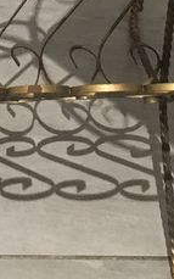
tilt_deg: -49.8
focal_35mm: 134
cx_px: -56
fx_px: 1017
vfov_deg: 14.8
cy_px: -102
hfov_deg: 9.6
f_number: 2.2
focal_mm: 4.15
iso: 200
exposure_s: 1/25
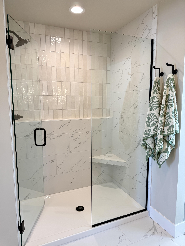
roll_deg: +0.3
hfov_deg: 56.8
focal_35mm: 24
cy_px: 123
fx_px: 171
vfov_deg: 71.6
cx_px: 92
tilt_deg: -6.0
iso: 100
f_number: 1.78
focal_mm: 6.76
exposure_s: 1/120
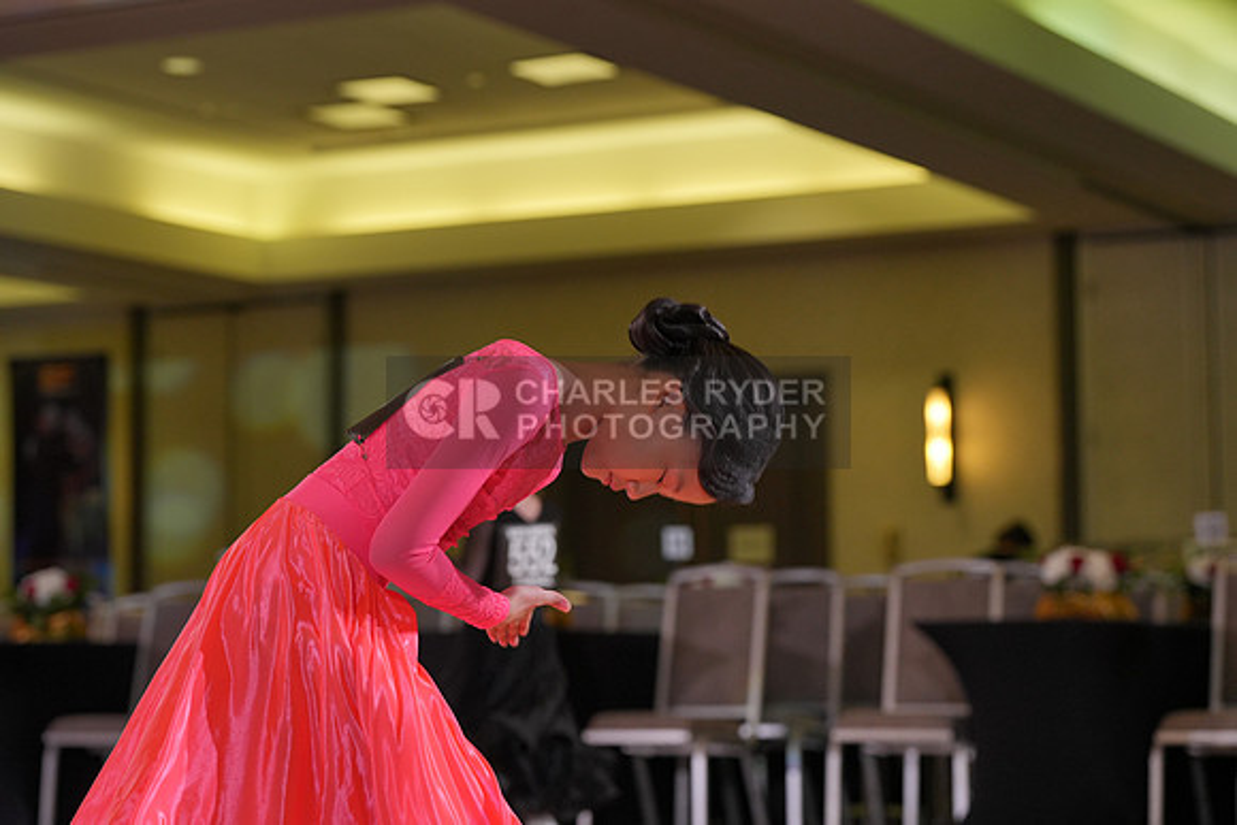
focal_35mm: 88
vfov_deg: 15.5
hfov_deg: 23.1
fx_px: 3024
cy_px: 412
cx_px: 618
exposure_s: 1/400
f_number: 4
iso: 1250
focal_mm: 88
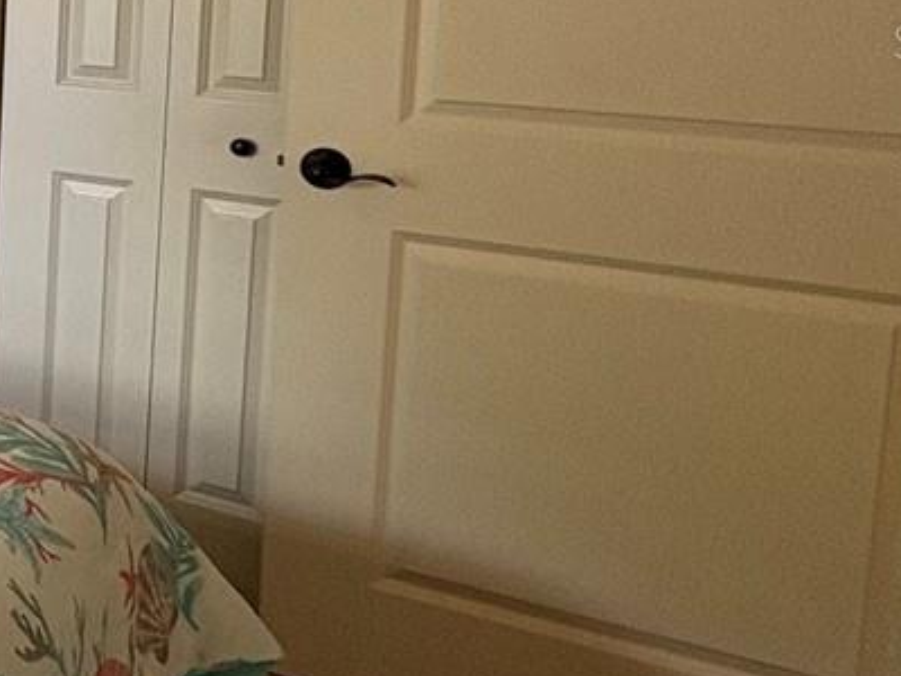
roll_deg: +2.0
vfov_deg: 25.1
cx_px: -696
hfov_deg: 22.1
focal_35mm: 56
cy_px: 41
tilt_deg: -6.7
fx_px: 1458
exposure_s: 1/60
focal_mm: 2.22
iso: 125
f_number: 2.2
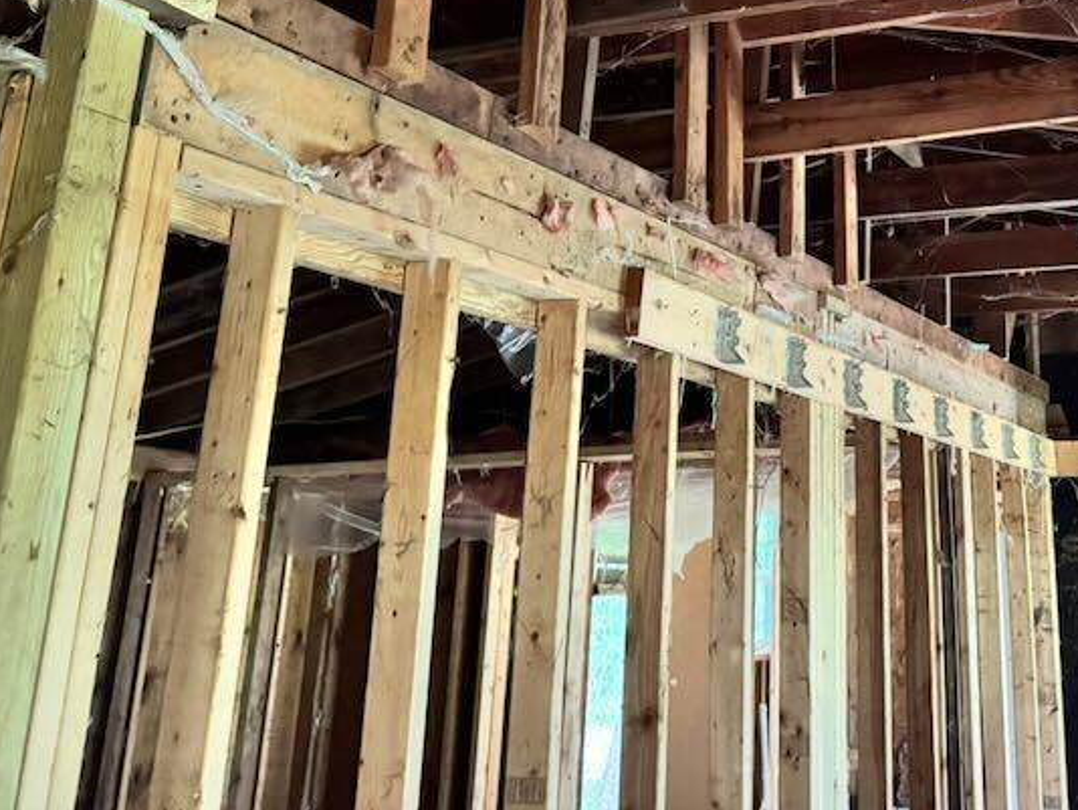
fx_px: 1433
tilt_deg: +23.1
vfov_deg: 29.8
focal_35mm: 46
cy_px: 36
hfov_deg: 39.9
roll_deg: -0.6
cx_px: 834
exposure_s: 1/30
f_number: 1.78
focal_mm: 6.76
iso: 1250
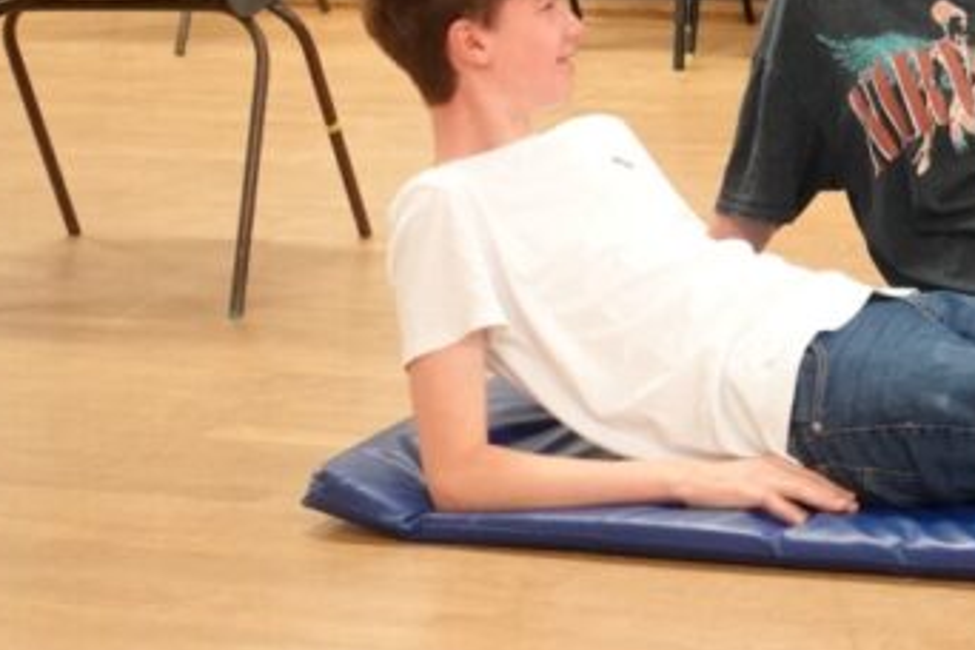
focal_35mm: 157
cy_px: 194
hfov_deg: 12.9
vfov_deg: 8.7
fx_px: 4252
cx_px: 1058
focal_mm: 25.7
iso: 1600
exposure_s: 1/60
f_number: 2.8
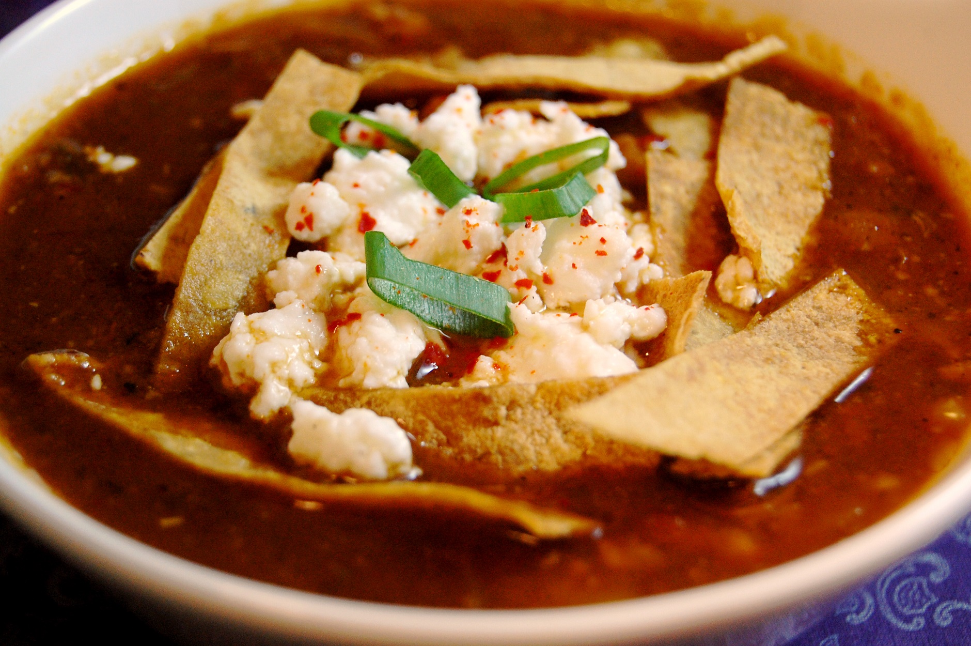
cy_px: 323
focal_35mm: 82
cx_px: 486
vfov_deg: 16.5
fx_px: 2223
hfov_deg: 24.6
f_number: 5.6
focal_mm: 55
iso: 800
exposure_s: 1/30
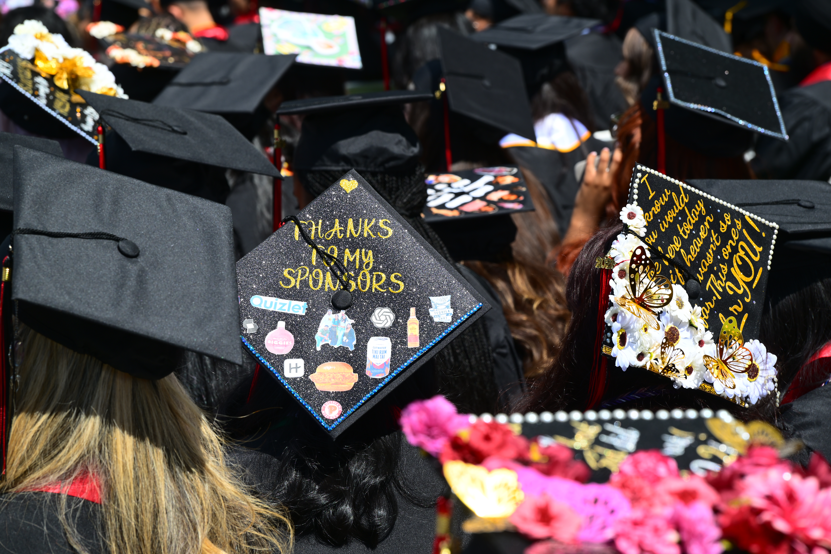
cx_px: 416
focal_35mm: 120
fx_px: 2770
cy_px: 277
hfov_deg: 17.1
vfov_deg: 11.4
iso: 90
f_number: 9
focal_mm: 120
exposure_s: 1/200
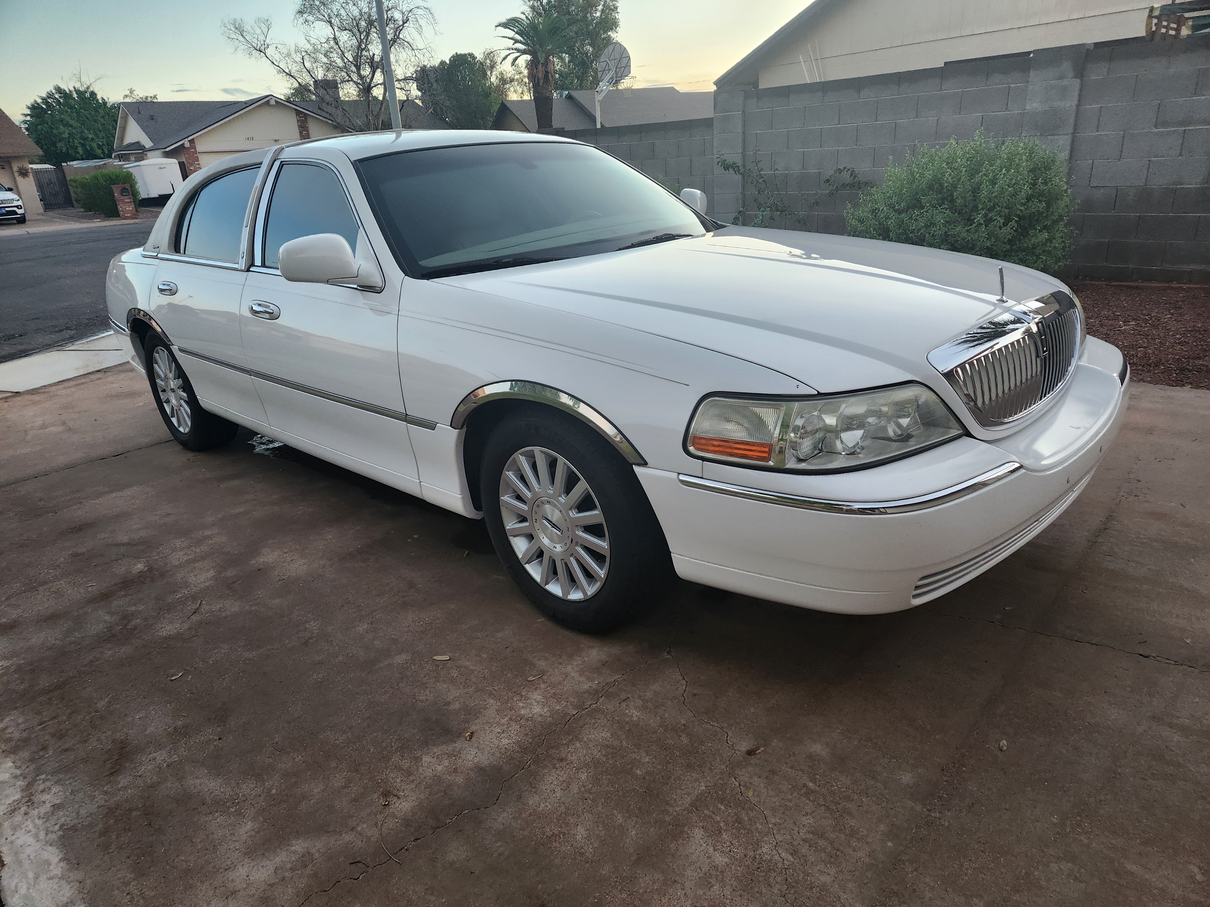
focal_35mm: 23
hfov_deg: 73.9
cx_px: 605
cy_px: 454
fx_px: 804
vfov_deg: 58.9
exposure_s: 1/120
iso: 200
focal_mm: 5.4
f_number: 1.8
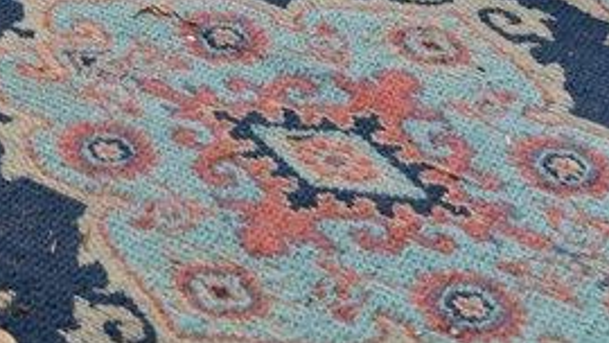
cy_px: -1193
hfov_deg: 14.4
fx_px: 2180
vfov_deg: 6.5
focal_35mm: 135
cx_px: -397
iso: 250
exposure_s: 1/250
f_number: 5
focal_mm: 17
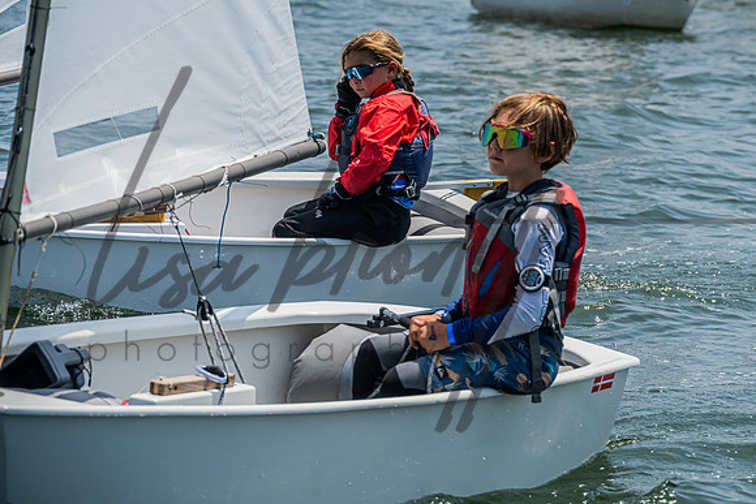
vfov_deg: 6.0
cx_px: 472
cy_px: 214
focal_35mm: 231
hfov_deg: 8.9
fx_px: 4847
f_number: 7.6
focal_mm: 185
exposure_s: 1/1250
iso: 320
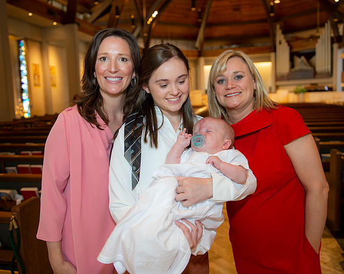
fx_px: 341
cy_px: 133
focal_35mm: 34
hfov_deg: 53.4
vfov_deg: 43.7
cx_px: 163
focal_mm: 29
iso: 1000
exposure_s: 1/100
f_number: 3.2
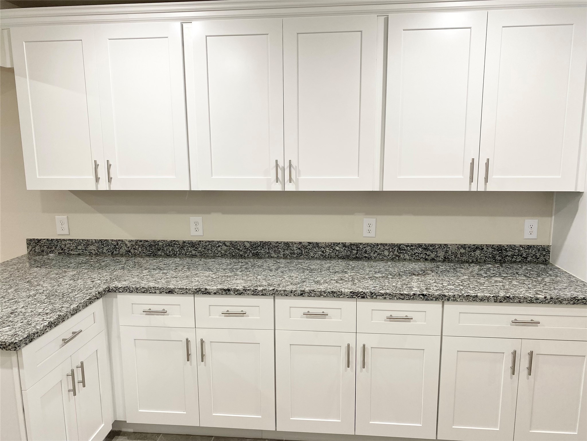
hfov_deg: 67.3
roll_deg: -0.4
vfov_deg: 53.1
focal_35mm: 26
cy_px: 220
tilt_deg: -8.5
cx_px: 294
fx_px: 441
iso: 100
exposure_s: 1/120
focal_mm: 4.25
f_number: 1.8
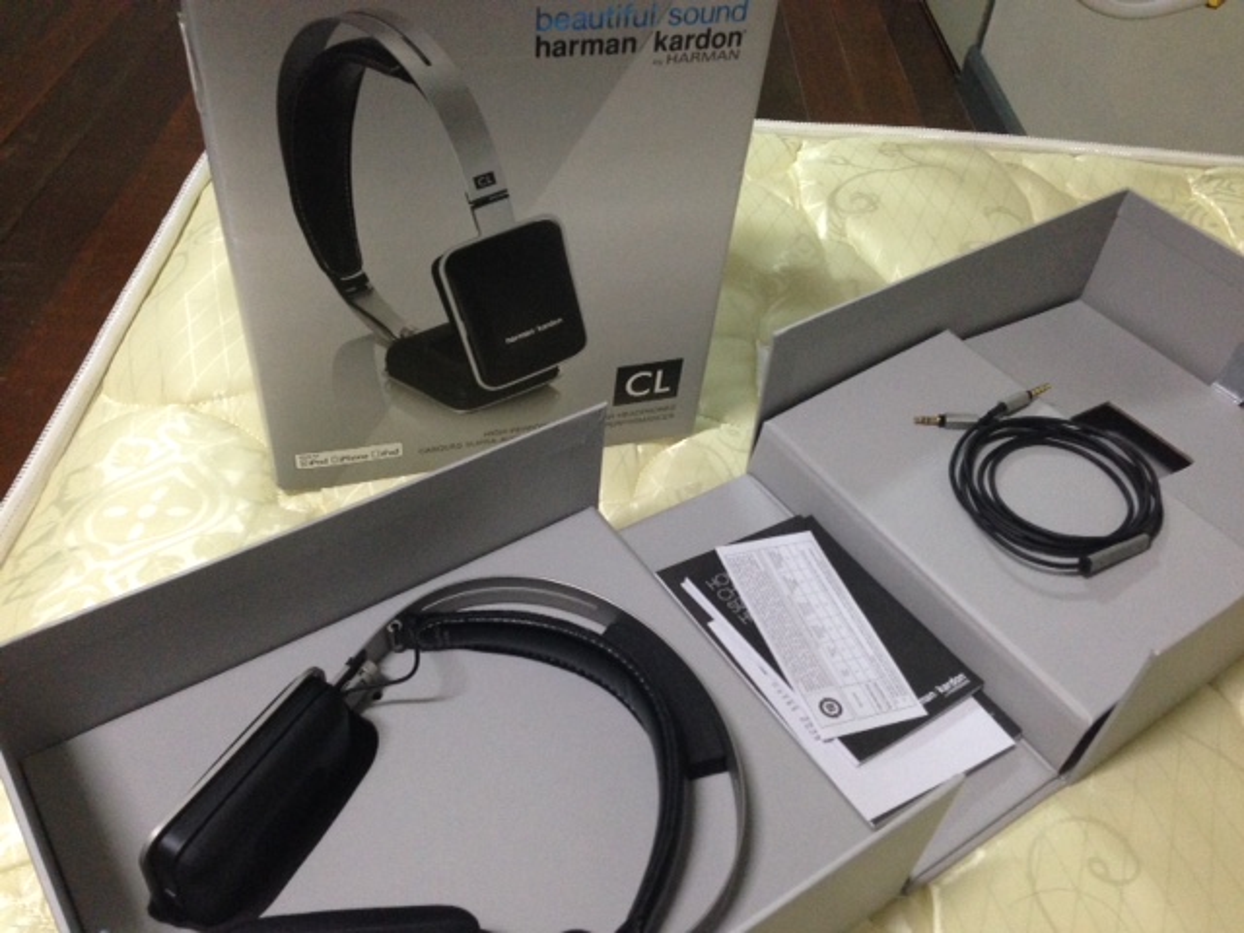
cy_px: 466
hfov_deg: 55.4
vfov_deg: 42.9
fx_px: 1186
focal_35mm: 33
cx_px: 622
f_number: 2.4
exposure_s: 1/20
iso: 250
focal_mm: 4.12
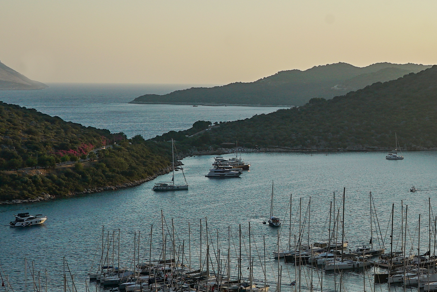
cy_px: 124
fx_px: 1105
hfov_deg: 21.4
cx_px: 456
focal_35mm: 91
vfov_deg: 15.0
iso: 160
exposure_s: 1/160
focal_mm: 30
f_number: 11
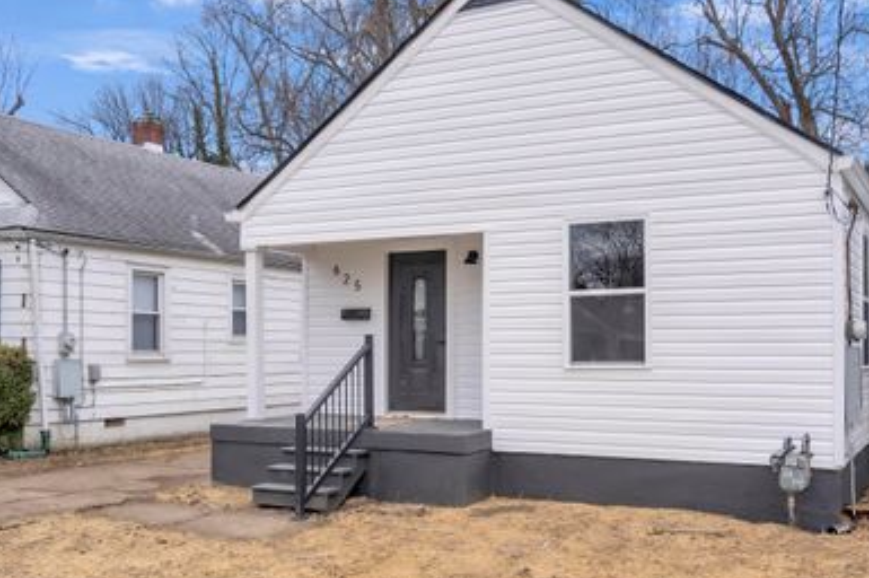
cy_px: 301
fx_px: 941
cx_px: 476
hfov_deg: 49.5
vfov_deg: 34.1
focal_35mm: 39
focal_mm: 30
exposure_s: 1/250
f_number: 4
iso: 320
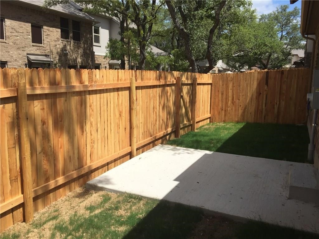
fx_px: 267
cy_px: 120
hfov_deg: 61.7
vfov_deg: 48.2
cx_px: 160
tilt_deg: -10.3
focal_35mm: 29
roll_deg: -2.8
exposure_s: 1/2326
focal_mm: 4.15
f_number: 2.2
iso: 32
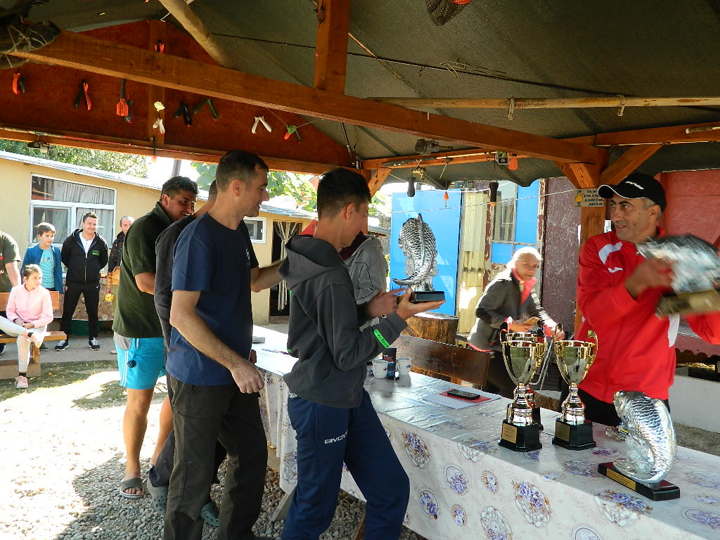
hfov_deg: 58.4
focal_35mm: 31
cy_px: 270
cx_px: 360
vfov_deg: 45.4
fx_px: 645
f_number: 3.2
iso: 80
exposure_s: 1/80
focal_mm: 5.6
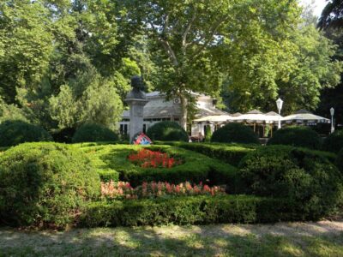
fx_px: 357
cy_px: 128
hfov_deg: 51.4
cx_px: 172
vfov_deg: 39.7
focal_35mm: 36
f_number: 3.7
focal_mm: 6.4
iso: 80
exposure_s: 1/156
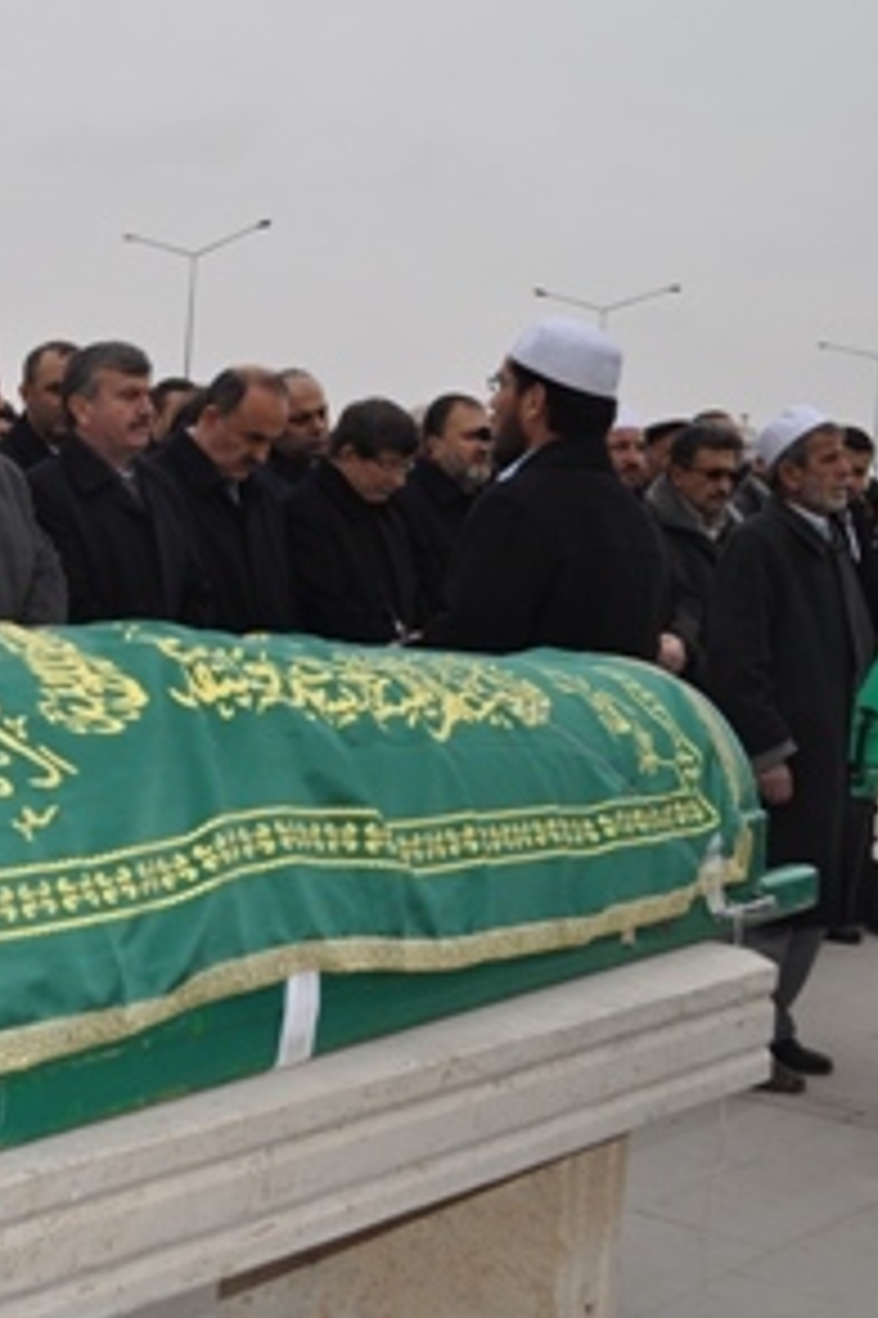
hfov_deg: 22.9
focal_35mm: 55
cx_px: -122
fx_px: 2014
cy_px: 661
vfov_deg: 36.3
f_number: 8
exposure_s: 1/200
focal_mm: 24
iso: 200
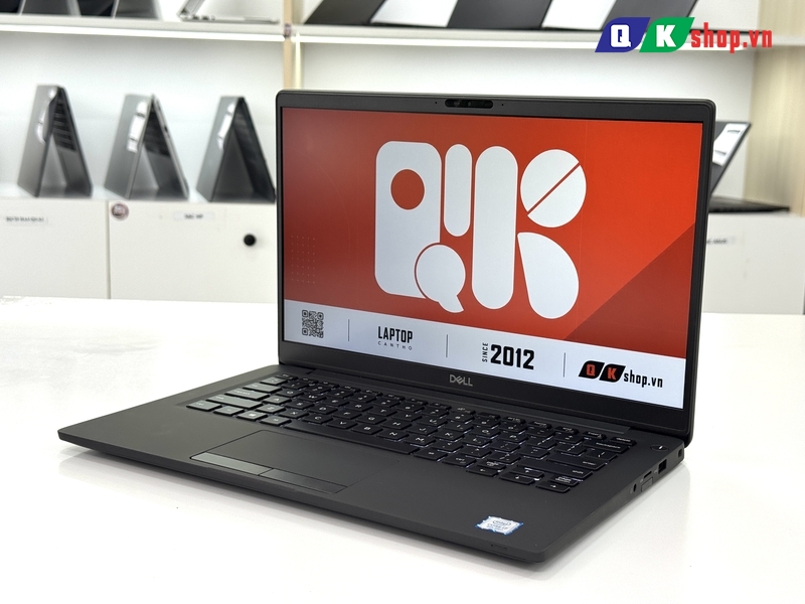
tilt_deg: -10.4
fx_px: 1116
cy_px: 302
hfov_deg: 39.7
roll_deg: -0.7
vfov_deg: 30.3
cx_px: 402
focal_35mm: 48
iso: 64
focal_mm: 6.76
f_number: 1.78
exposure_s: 1/121
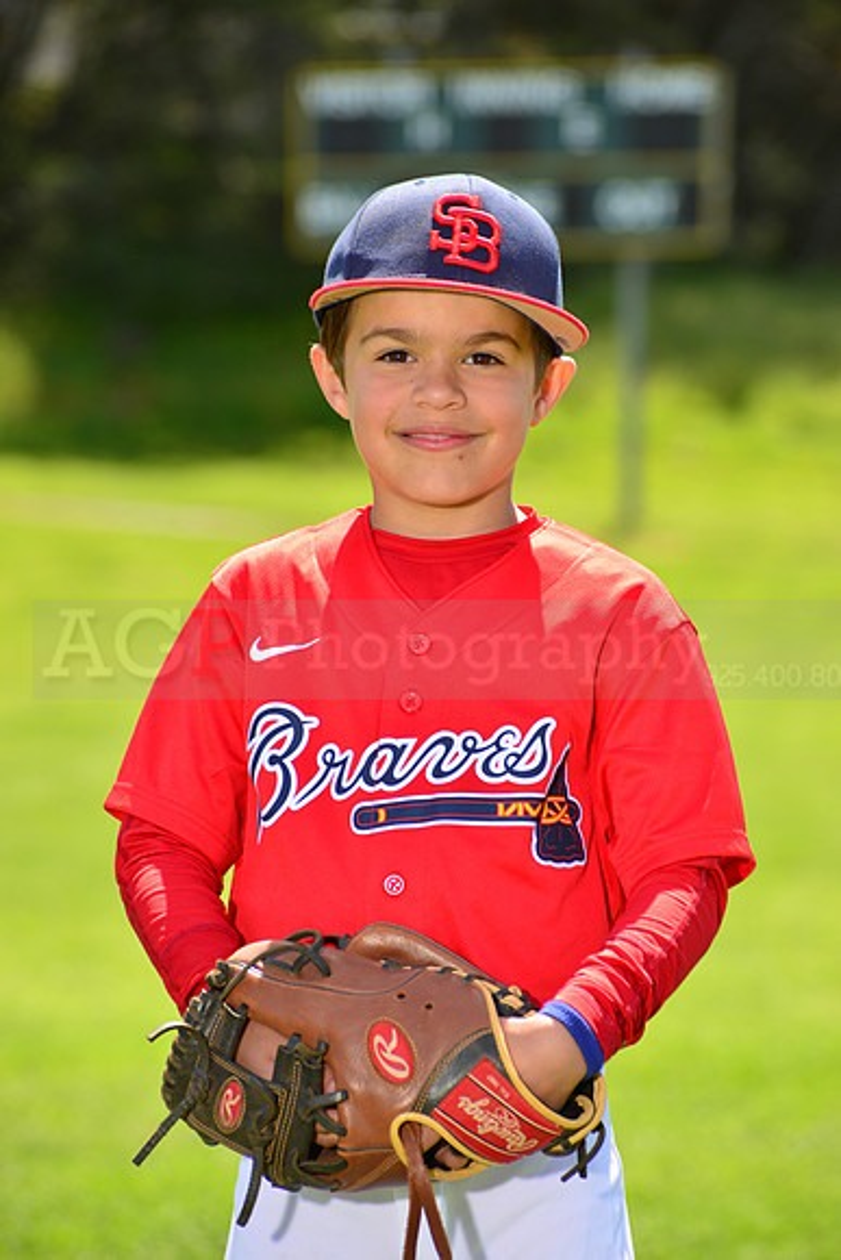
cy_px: 630
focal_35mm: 200
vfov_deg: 10.3
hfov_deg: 6.9
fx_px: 7004
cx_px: 420
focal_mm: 200
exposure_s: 1/250
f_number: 8
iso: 200
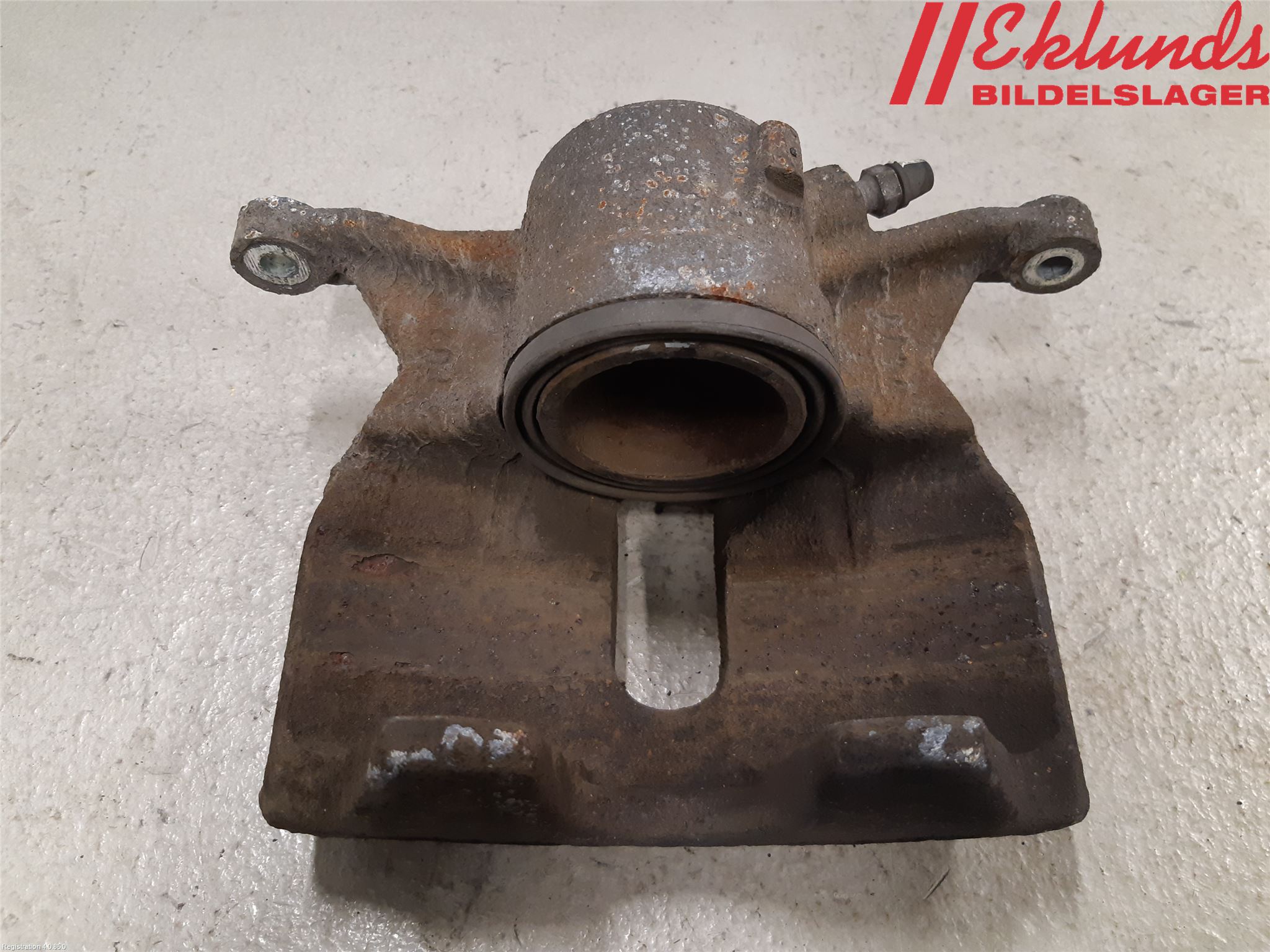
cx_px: 635
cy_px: 476
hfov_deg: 67.3
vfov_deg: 53.1
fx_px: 954
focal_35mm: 26
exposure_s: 1/50
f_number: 1.7
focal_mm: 3.93
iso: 200
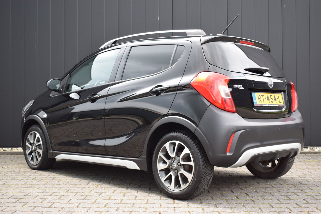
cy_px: 107
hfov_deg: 42.3
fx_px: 415
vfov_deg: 28.9
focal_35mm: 46
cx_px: 160
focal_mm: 31
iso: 400
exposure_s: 1/125
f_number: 5.6
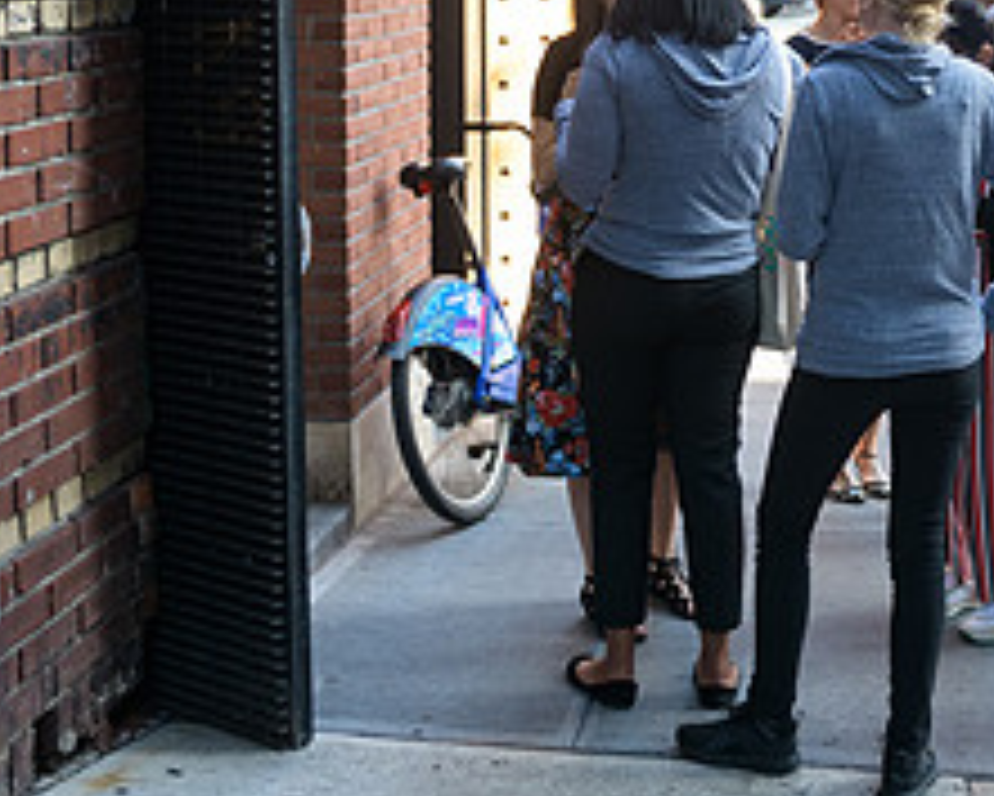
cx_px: 909
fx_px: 1736
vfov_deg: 24.6
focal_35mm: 59
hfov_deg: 30.4
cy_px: -2
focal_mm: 24
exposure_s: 1/250
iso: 400
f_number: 3.2
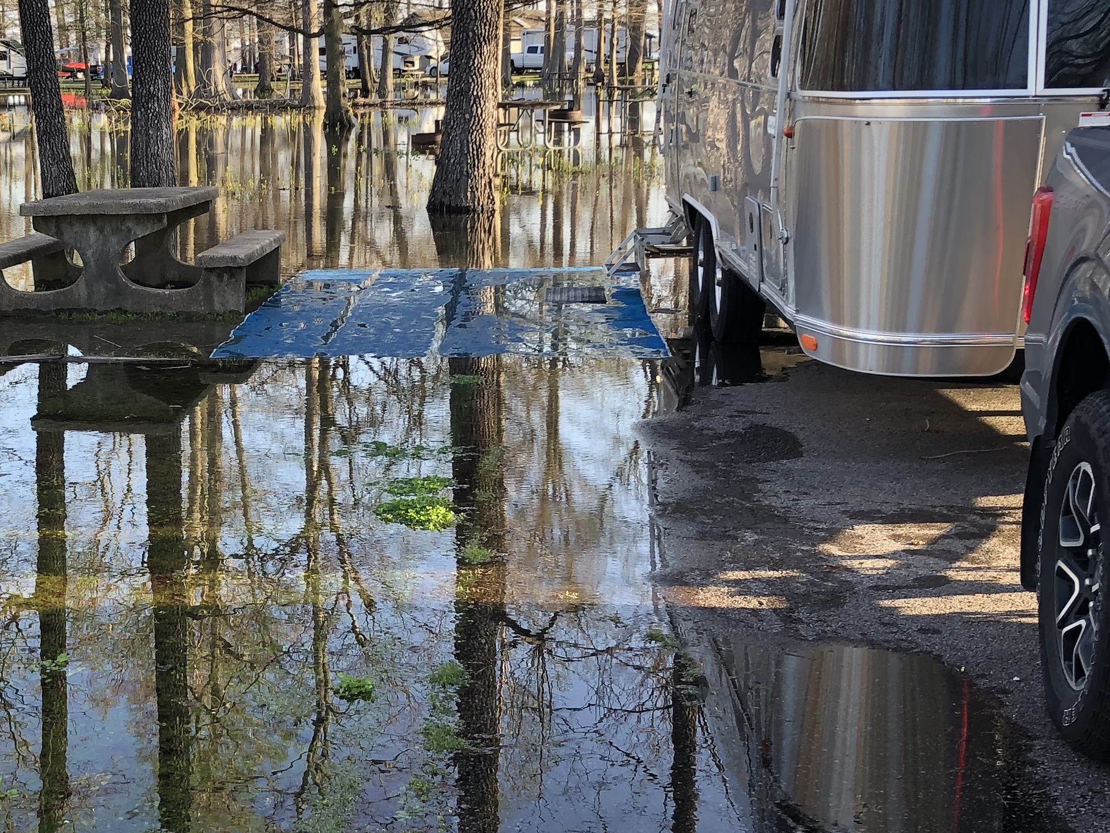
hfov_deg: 33.5
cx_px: 247
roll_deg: +2.4
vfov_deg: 26.1
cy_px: 449
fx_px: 1796
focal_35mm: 56
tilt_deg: -9.9
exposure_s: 1/129
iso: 20
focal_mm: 4
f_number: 1.8
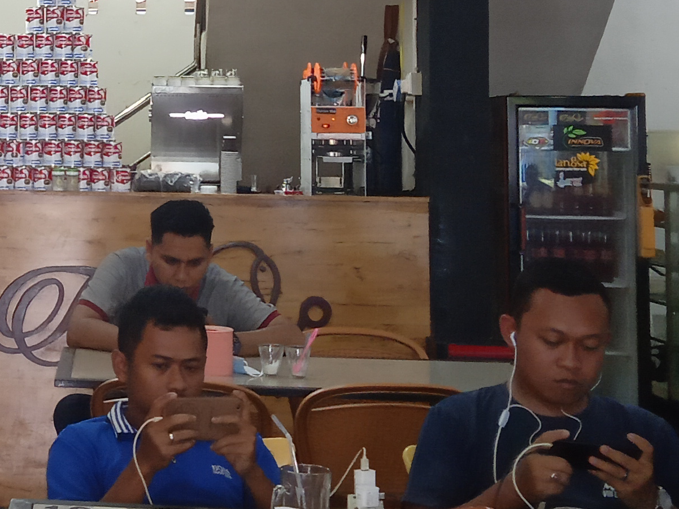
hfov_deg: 20.6
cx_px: -102
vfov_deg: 16.1
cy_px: 22
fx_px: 1765
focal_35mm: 90
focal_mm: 3.46
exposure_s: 1/33.3
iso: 371
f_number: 2.2
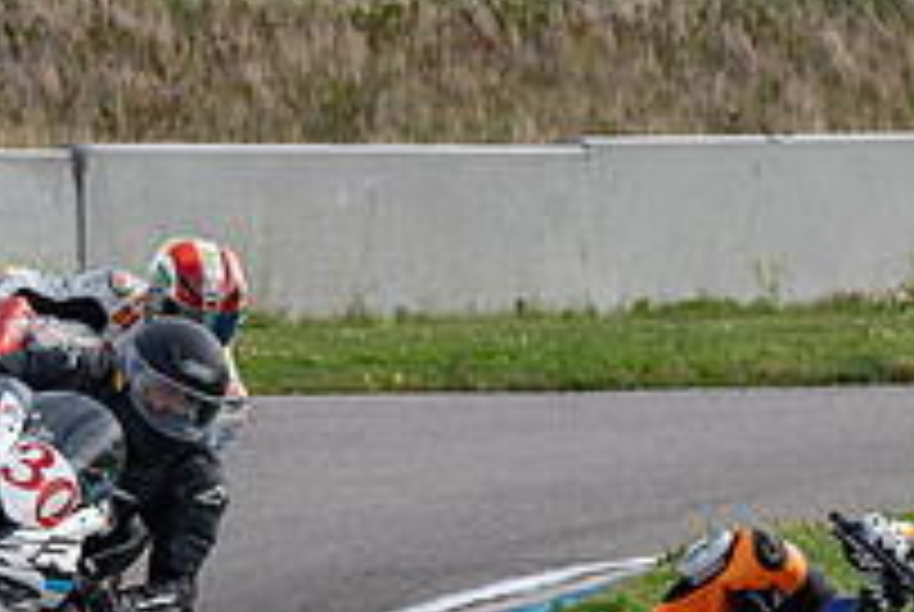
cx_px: 331
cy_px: 745
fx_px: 19781
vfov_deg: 1.8
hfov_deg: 2.6
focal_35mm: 778
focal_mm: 200
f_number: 11
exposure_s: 1/800
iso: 900
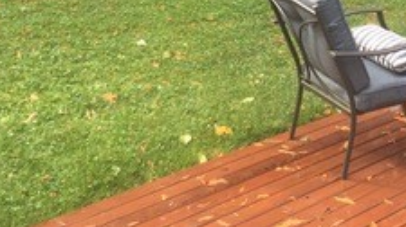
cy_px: -65
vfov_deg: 13.0
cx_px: 383
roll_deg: -1.1
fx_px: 968
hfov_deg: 23.0
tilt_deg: -11.2
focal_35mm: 90
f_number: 2.2
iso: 32
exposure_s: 1/170
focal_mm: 4.15
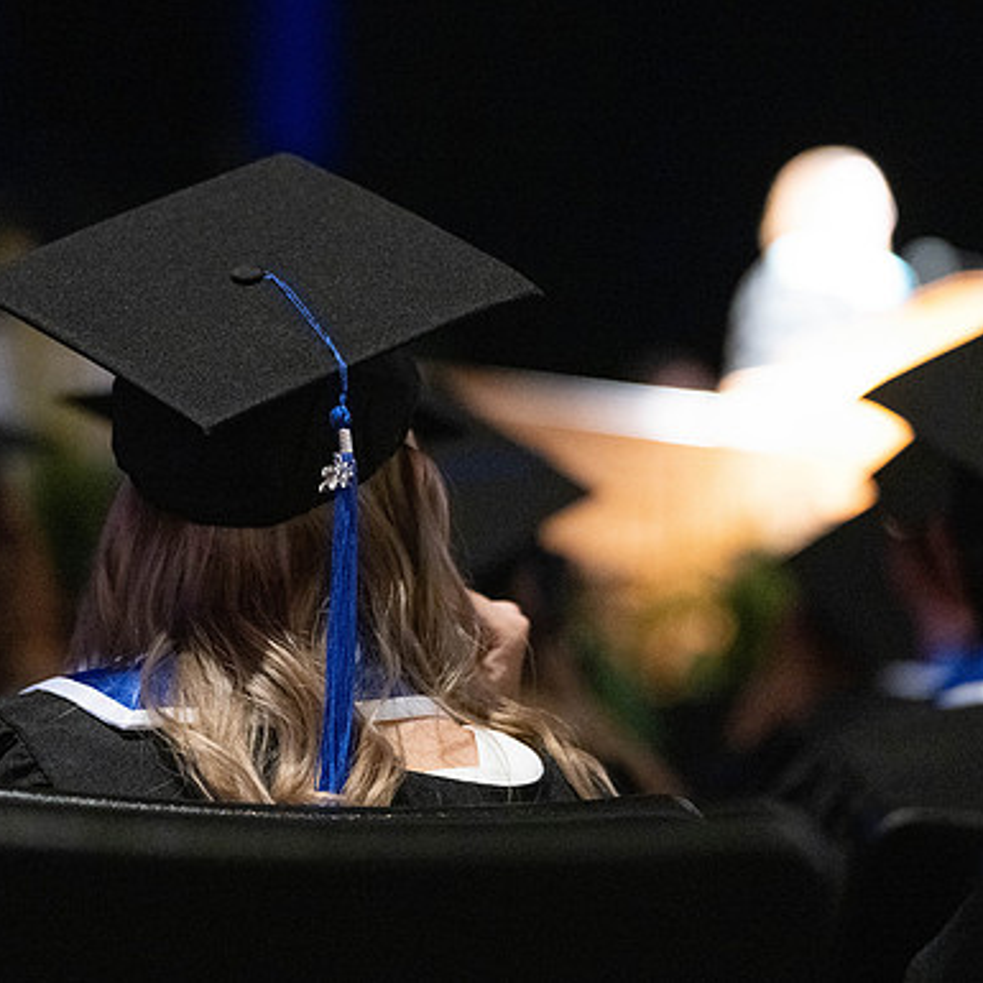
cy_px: 493
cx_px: 338
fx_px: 5237
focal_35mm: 163
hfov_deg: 10.7
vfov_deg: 10.7
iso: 16000
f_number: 3.2
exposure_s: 1/40
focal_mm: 115
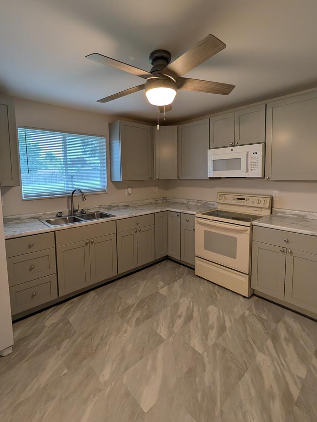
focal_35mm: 15
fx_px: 183
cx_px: 152
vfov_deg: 97.8
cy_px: 190
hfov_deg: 81.9
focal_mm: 2.02
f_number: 1.7
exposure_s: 1/120
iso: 98
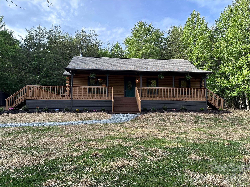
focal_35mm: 24
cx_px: 125
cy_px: 94
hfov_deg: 71.6
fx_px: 173
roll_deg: -0.5
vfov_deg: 56.8
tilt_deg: +4.7
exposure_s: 1/672
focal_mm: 6.86
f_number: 1.78
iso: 80
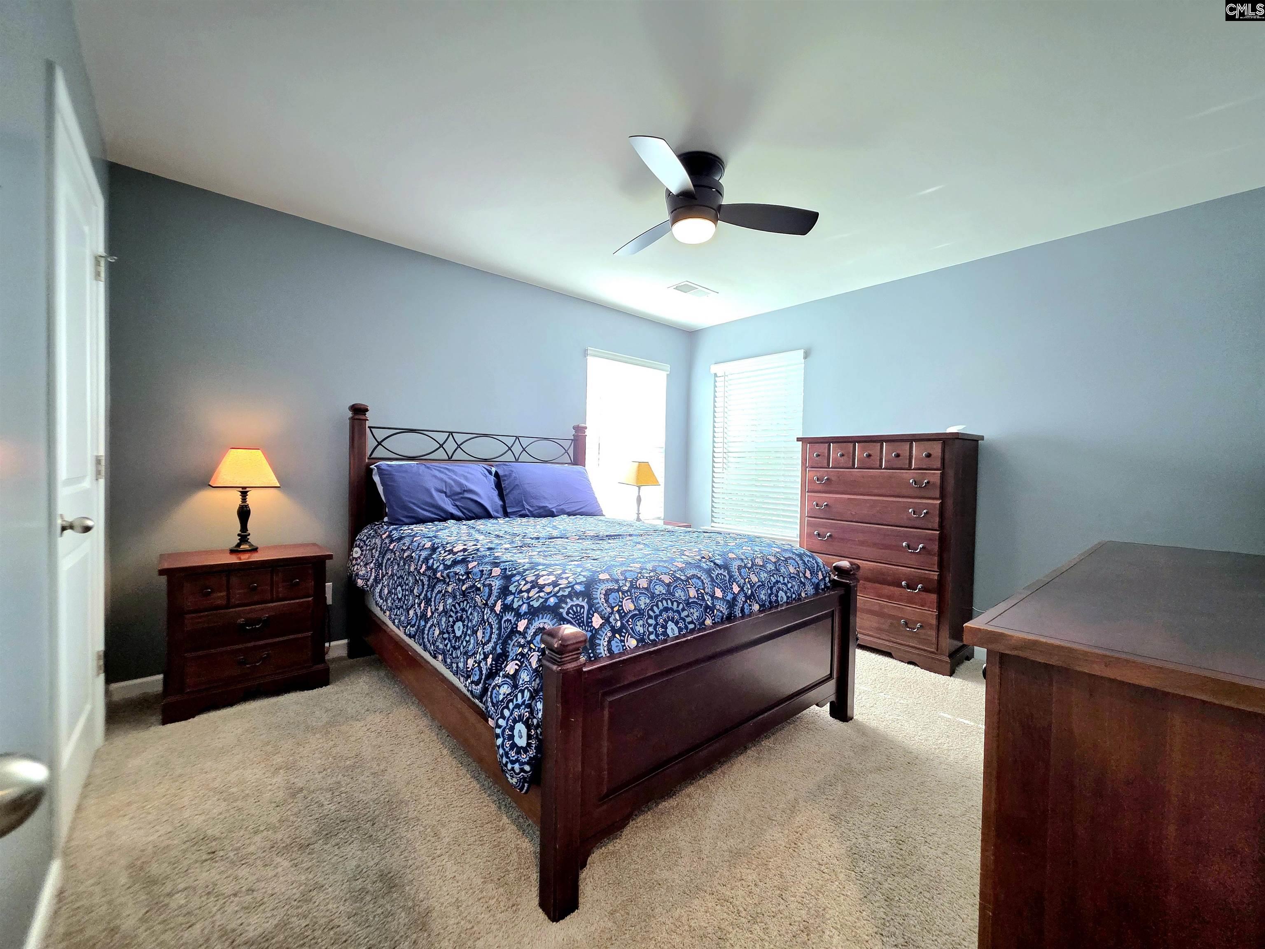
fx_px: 475
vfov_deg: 89.9
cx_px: 632
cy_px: 474
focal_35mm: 13
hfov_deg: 106.2
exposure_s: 1/120
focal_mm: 2.2
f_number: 1.9
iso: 250
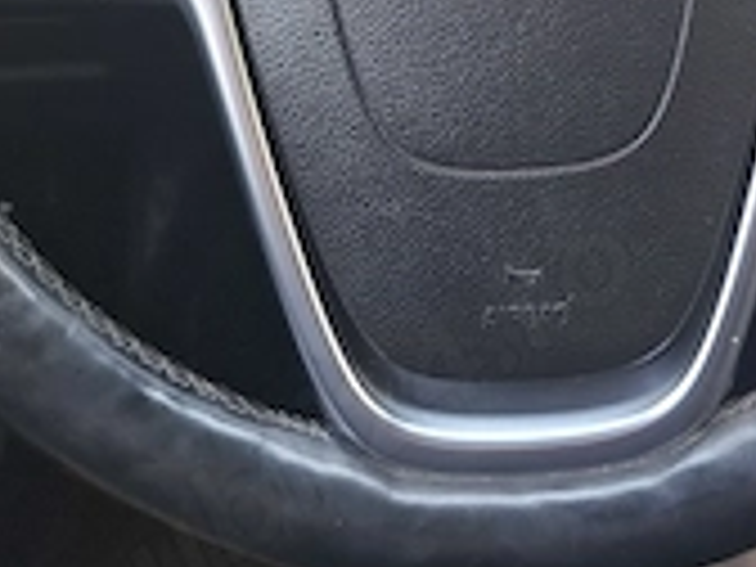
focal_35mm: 82
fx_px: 1791
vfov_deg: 16.8
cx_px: 657
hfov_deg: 23.3
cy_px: -198
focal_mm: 5.54
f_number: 1.8
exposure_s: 1/100
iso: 100
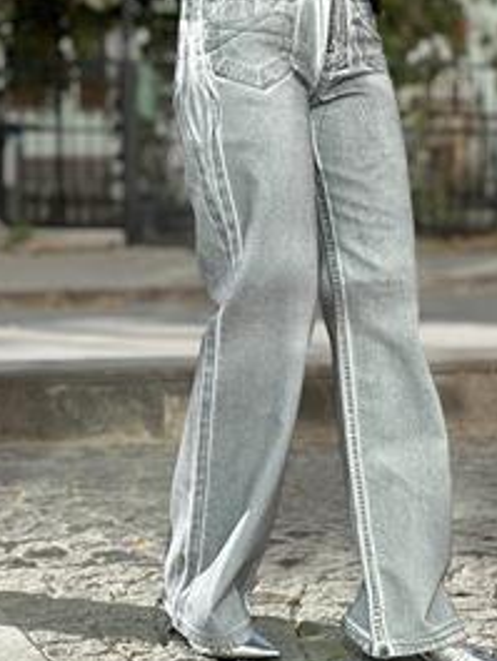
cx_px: 292
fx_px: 2295
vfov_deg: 16.4
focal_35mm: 120
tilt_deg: -3.6
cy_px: 216
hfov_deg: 12.4
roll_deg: -0.5
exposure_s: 1/359
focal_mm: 9
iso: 32
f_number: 2.8
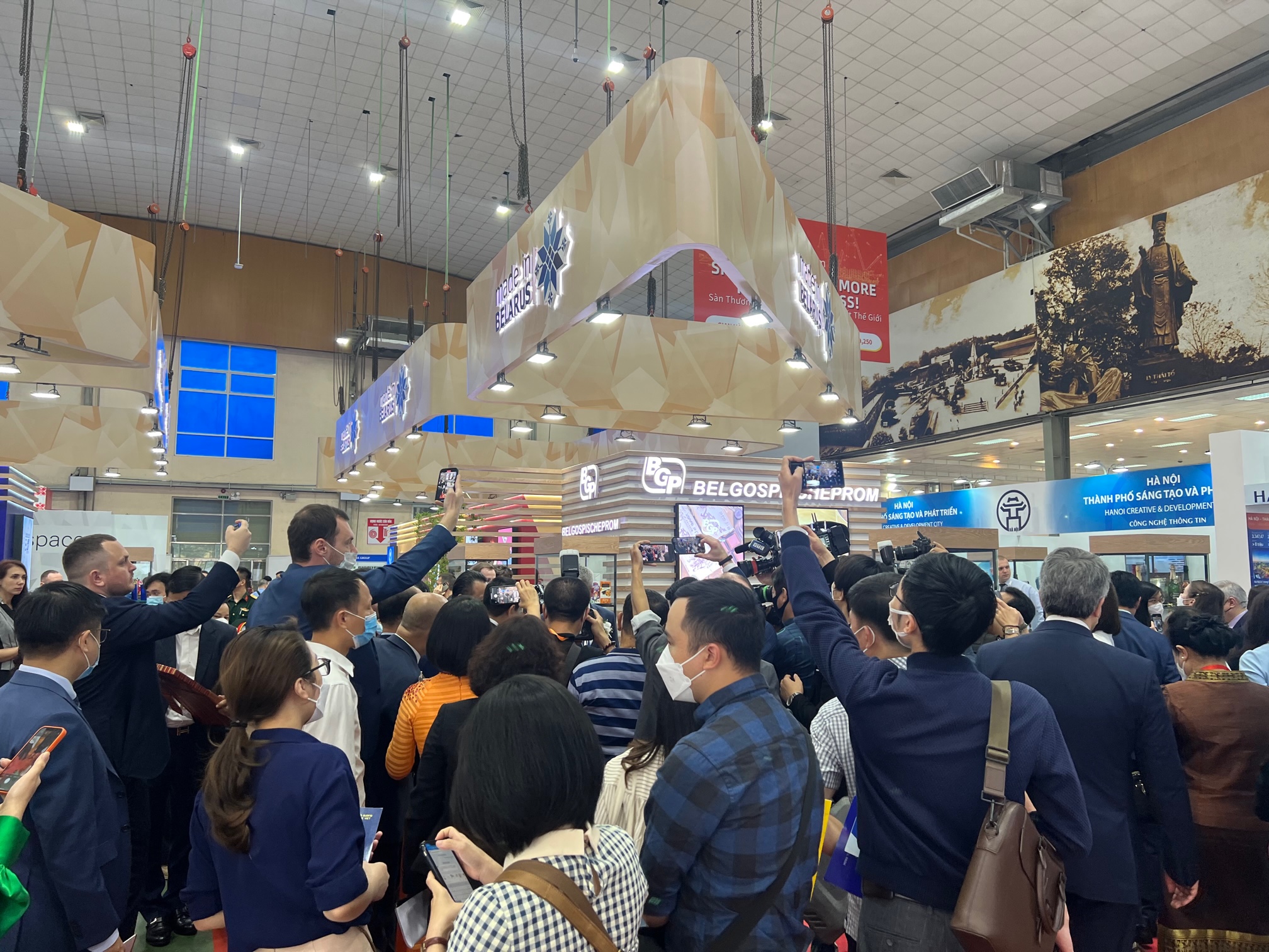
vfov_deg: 53.1
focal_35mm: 26
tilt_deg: +5.3
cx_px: 634
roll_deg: +0.0
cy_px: 476
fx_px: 953
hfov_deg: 67.3
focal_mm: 5.7
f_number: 1.5
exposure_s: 1/100
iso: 100
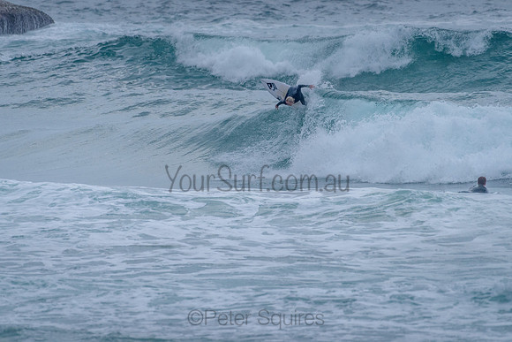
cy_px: 133
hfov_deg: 3.4
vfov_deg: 2.2
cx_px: 257
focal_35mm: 613
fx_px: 8717
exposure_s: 1/2000
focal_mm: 500
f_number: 5.6
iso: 1250
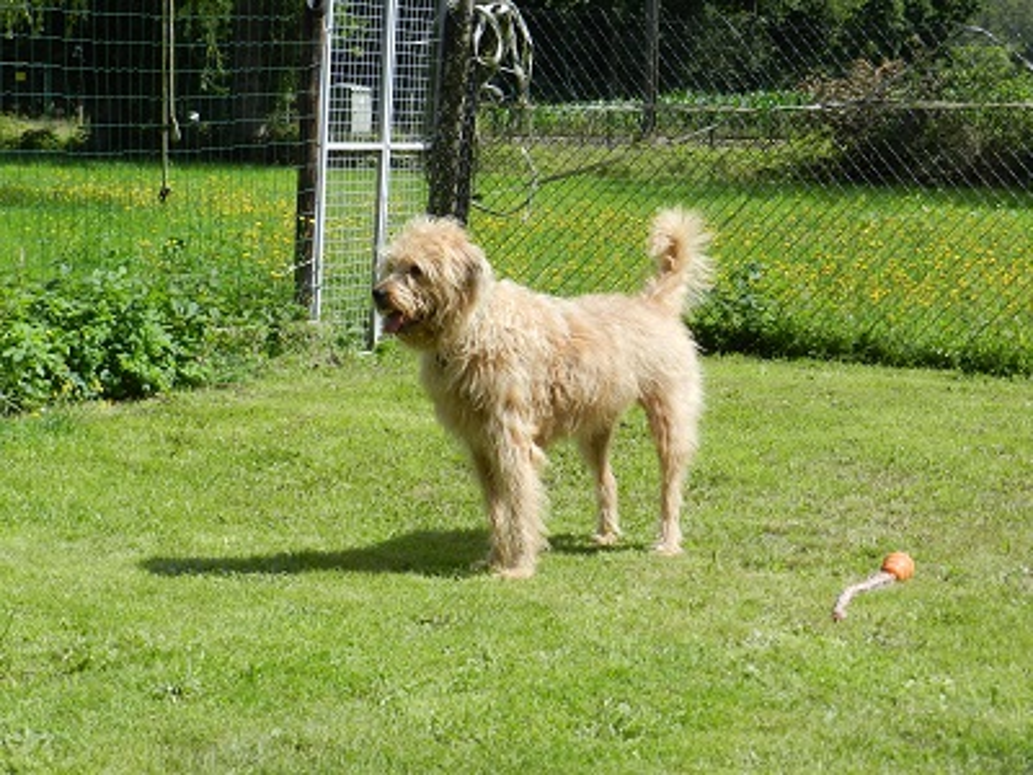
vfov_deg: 17.6
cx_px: 516
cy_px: 388
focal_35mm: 84
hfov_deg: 23.3
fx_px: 2507
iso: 160
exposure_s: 1/800
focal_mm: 14.9
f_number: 4.4
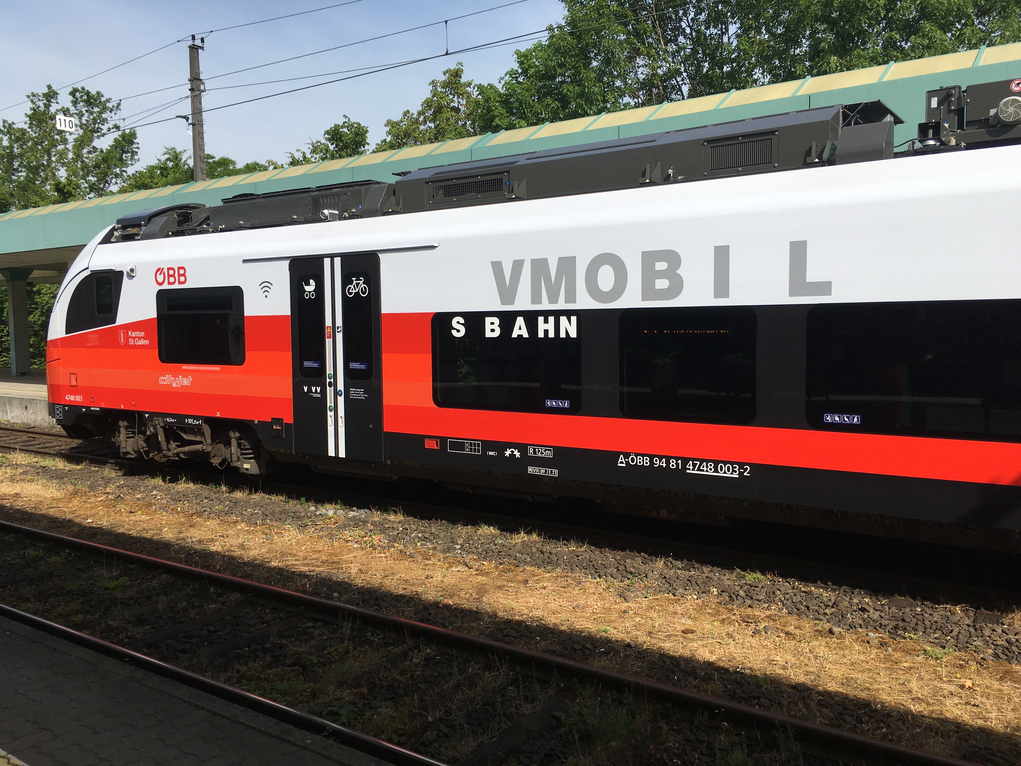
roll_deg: +0.7
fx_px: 855
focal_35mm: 29
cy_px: 383
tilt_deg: -3.4
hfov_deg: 61.7
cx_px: 510
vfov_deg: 48.2
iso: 25
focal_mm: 4.15
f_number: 2.2
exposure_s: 1/1876
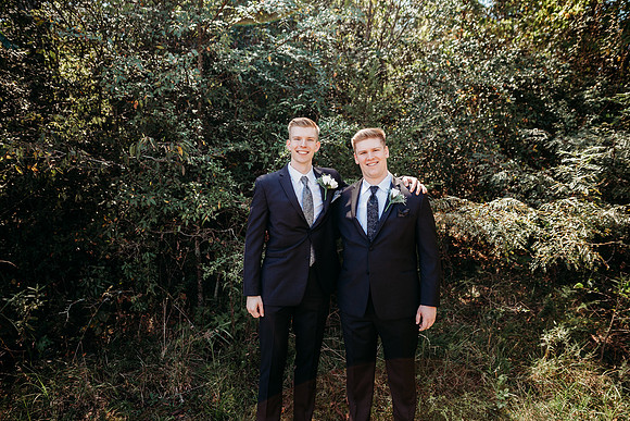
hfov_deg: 73.7
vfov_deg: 53.2
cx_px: 315
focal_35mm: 24
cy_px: 210
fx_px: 420
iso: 125
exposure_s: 1/400
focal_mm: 24
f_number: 2.8
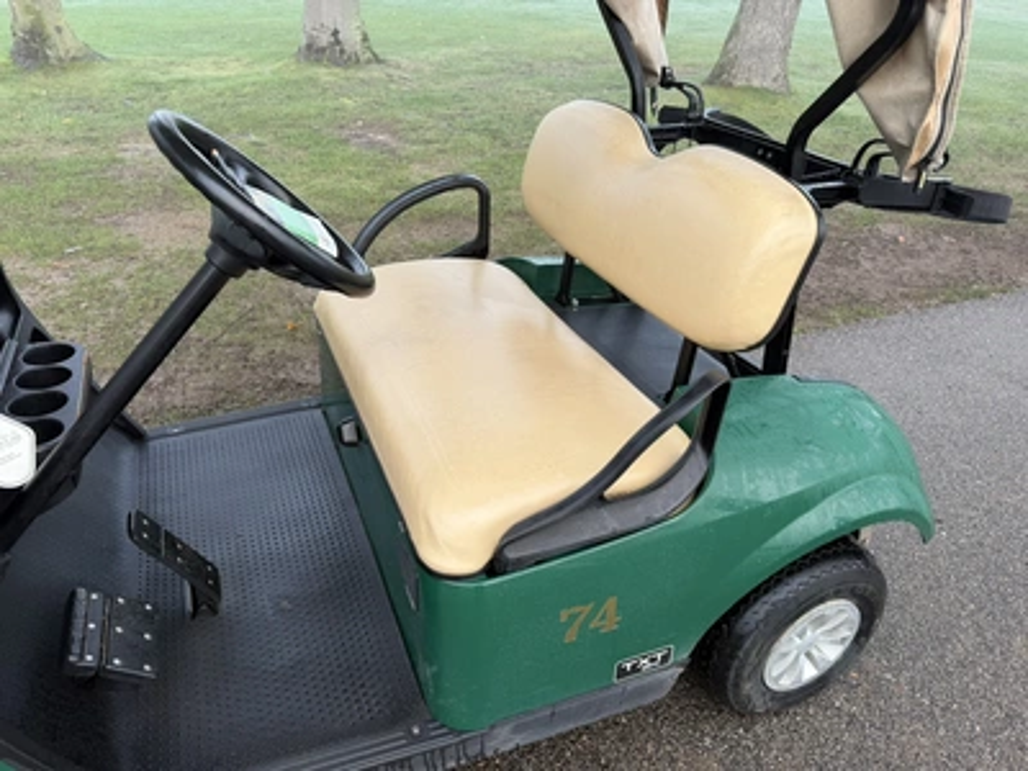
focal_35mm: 24
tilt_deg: -31.2
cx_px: 514
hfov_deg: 71.6
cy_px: 386
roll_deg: -0.2
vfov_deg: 56.8
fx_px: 713
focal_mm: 6.76
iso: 100
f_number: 1.78
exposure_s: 1/121
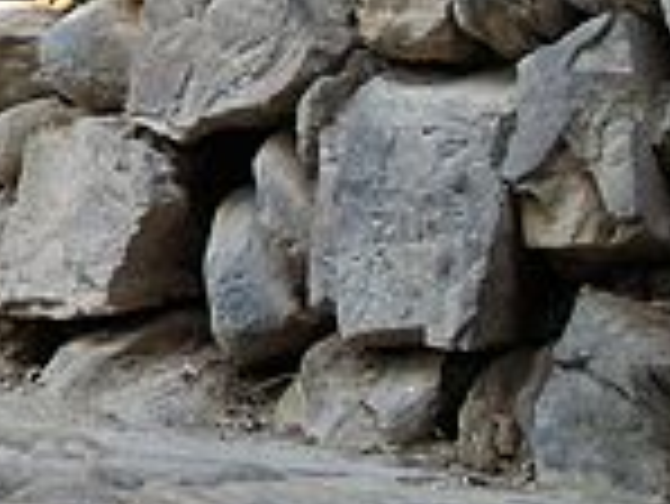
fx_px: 3351
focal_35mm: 173
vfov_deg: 8.4
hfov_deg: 11.1
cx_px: -261
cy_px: -241
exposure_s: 1/204
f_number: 3.5
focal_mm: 6.3
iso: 64
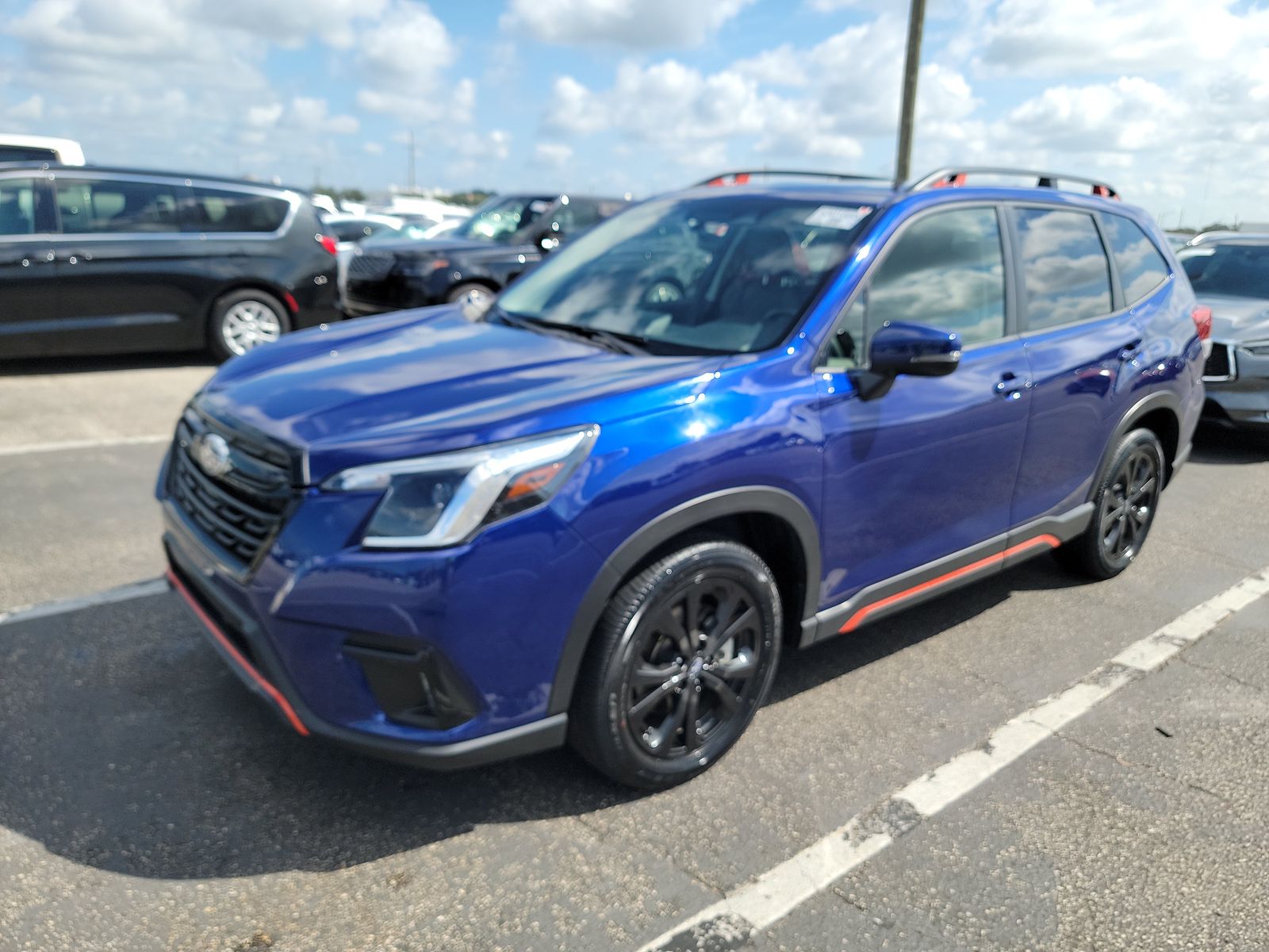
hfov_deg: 71.6
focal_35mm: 24
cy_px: 476
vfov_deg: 56.8
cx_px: 634
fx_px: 880
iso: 50
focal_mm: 6.7
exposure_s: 1/614
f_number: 1.8
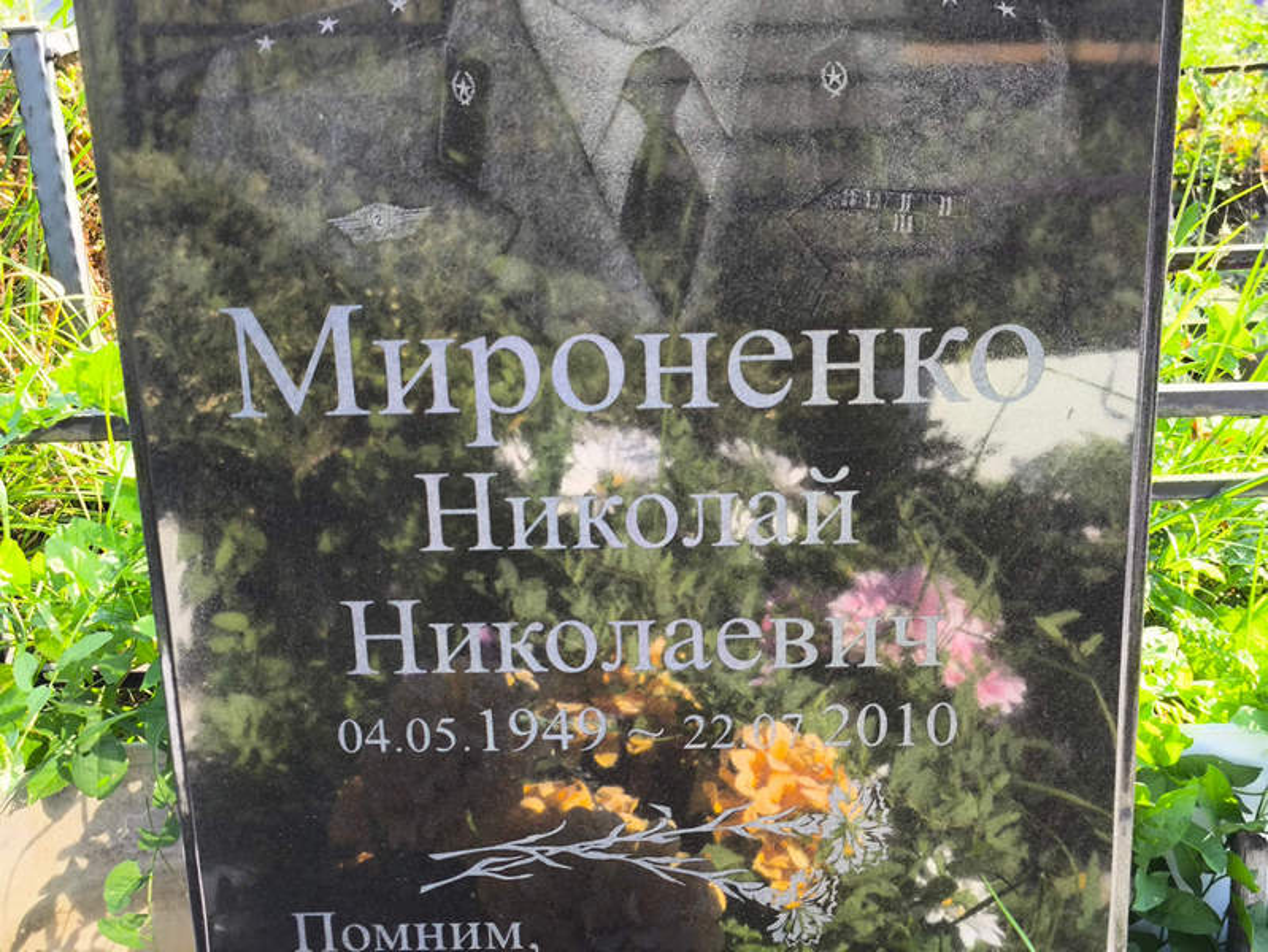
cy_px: 476
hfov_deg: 38.2
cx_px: 634
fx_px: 1832
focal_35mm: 50
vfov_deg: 29.1
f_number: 1.7
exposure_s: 1/162
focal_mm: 4.71
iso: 50
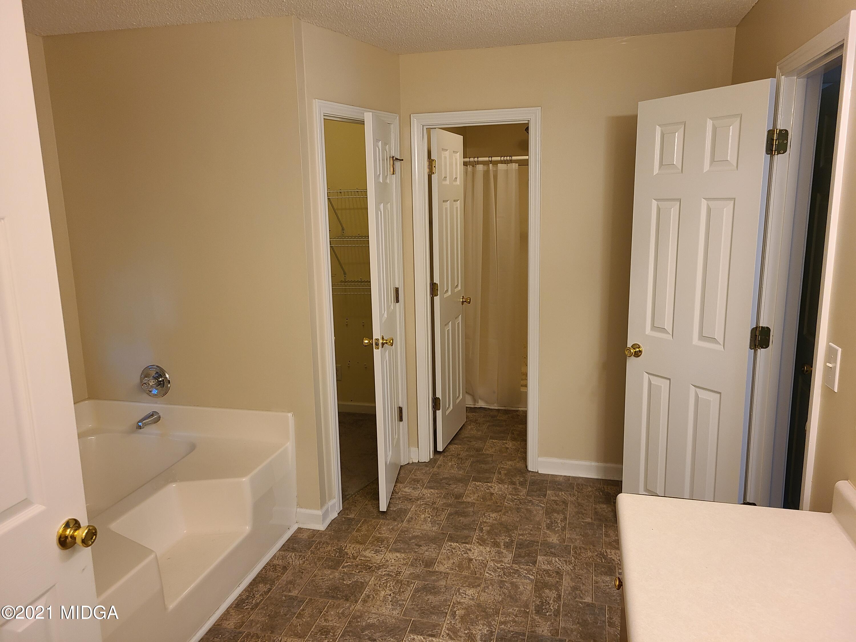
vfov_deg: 53.1
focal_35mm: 26
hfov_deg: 67.3
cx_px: 428
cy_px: 321
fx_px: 643
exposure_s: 1/59
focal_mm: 5.4
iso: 80
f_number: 1.8
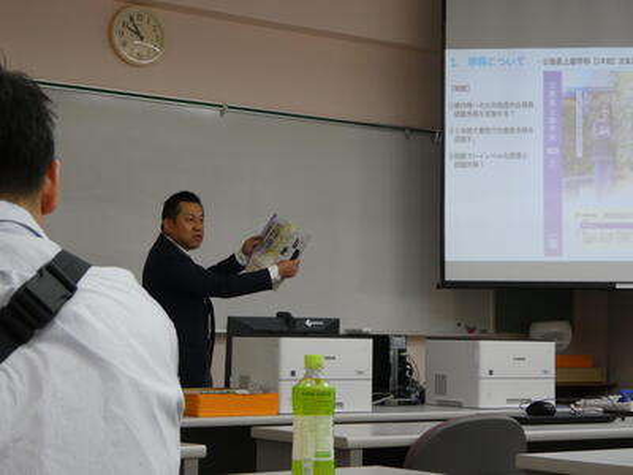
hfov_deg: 27.0
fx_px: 1317
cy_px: 238
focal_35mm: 72
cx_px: 316
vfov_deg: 20.4
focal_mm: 12.9
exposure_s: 1/80
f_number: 4.3
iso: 320
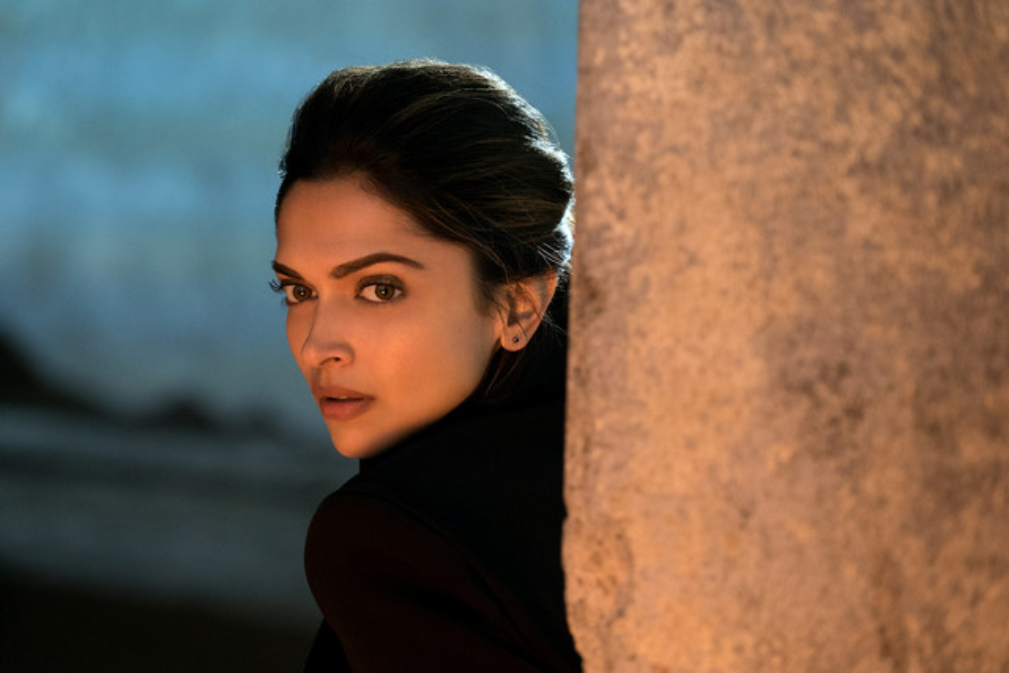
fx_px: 4597
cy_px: 336
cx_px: 504
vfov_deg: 8.4
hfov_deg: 12.5
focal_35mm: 164
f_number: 4.5
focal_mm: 164
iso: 6400
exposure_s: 1/800
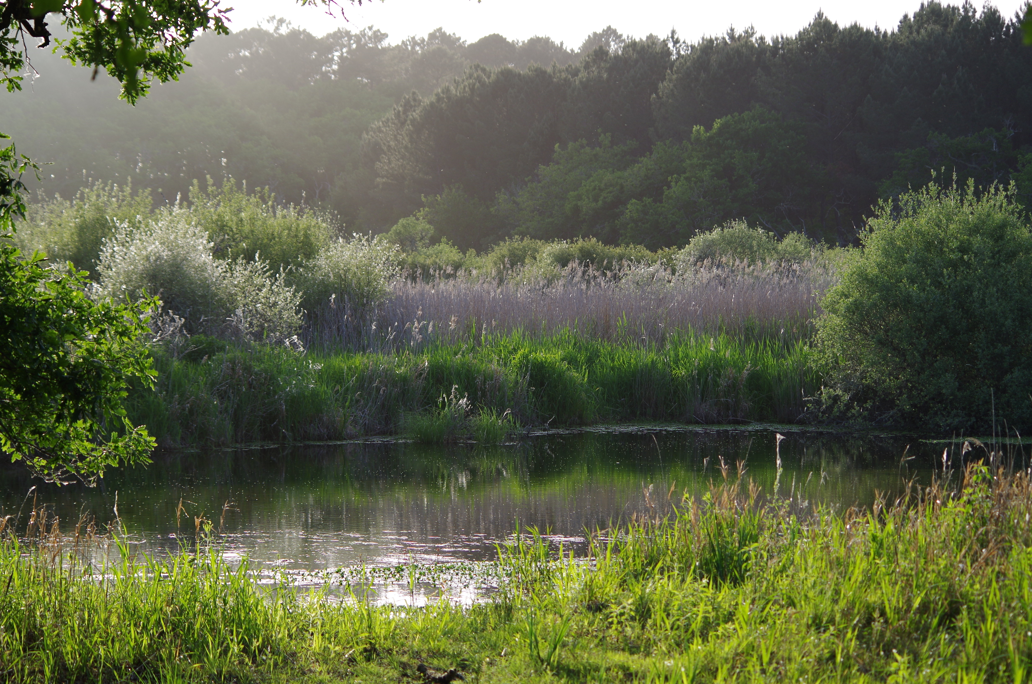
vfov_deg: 14.5
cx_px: 516
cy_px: 342
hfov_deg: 21.7
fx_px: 2689
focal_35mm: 94
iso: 100
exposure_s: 1/200
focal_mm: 62.5
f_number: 5
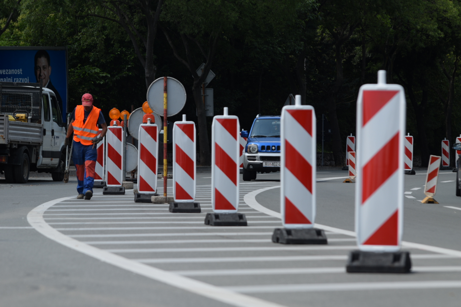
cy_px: 154
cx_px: 230
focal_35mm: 225
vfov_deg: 6.1
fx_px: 2881
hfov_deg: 9.1
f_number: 5.6
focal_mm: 150
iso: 100
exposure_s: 1/400
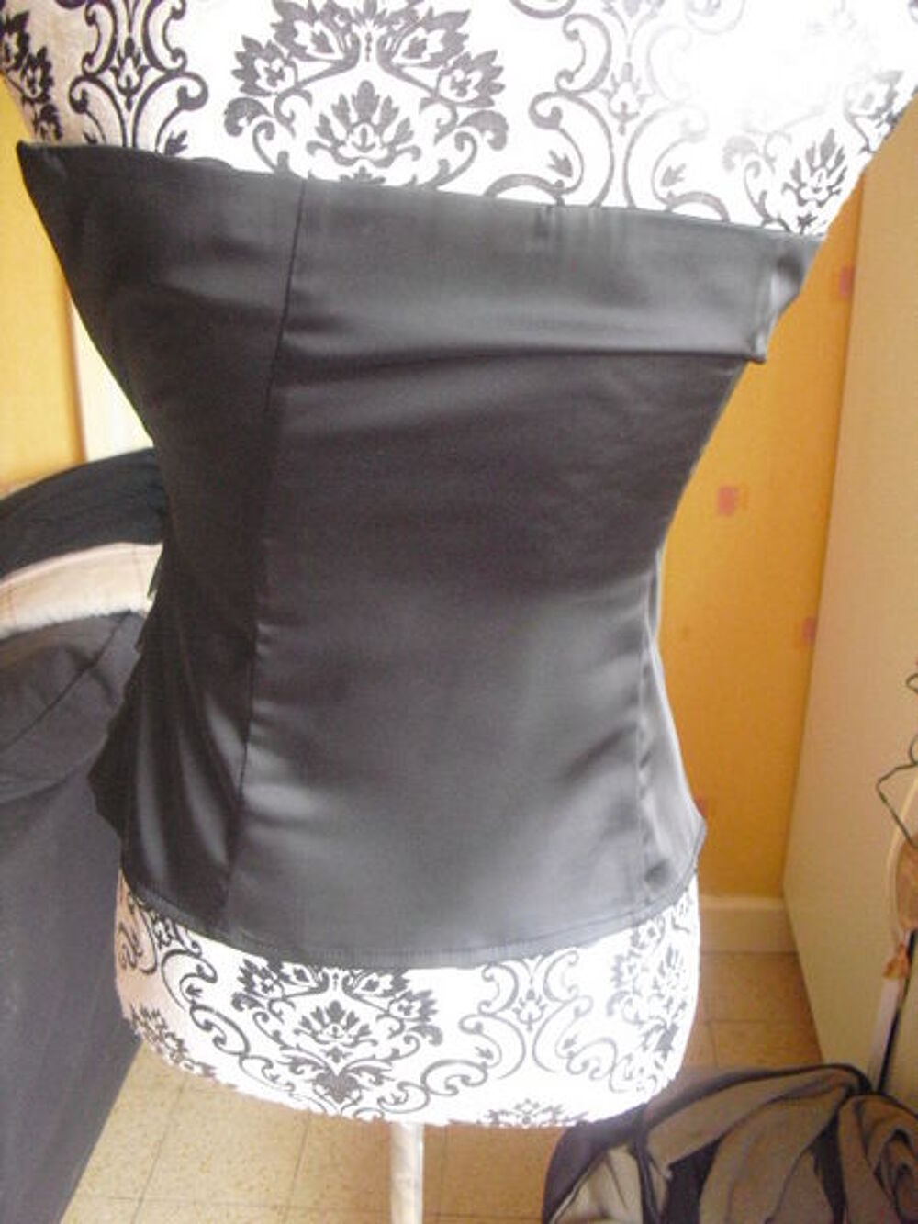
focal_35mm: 36
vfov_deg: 51.4
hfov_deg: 39.7
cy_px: 612
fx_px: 1273
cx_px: 459
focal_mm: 6.3
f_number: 3.1
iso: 800
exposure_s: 1/10
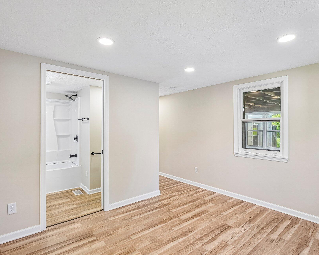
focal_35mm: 20
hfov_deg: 81.5
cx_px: 166
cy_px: 128
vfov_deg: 69.2
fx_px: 185
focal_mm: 16.5
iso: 250
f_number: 8
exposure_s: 1/30
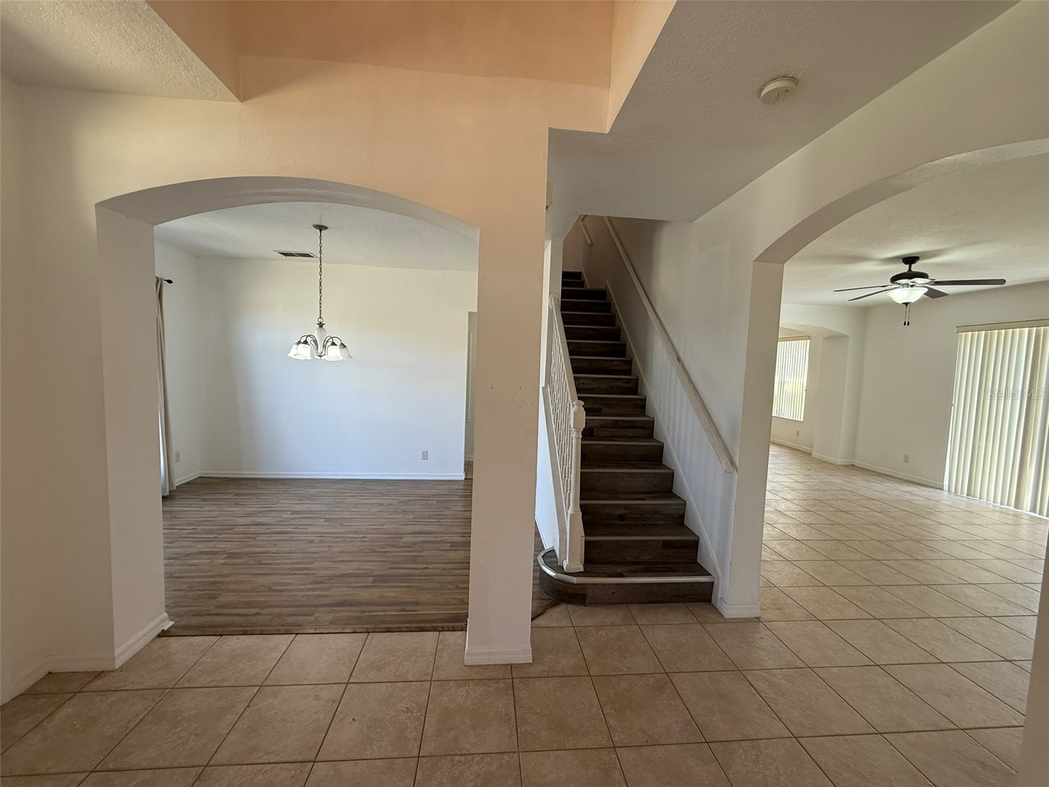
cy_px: 394
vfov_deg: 85.7
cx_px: 524
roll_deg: -1.6
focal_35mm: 14
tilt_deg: -4.0
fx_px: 424
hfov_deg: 102.1
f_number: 2.2
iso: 125
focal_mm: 2.22
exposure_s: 1/120
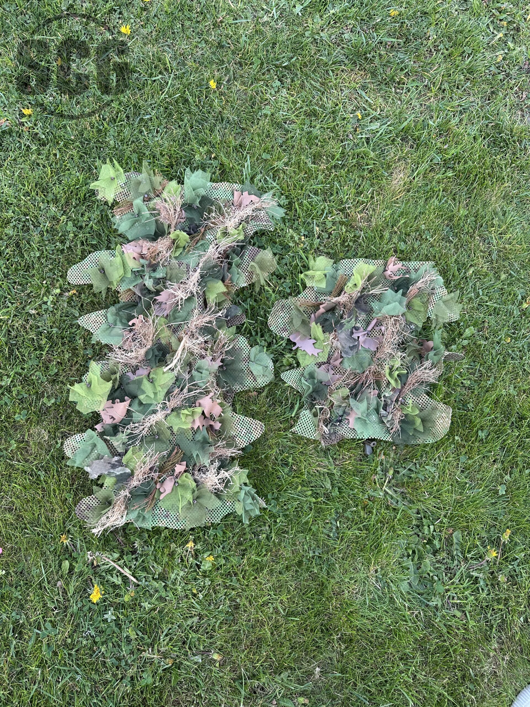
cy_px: 354
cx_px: 265
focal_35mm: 24
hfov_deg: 56.8
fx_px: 490
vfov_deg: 71.6
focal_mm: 6.86
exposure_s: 1/253
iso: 80
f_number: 1.78
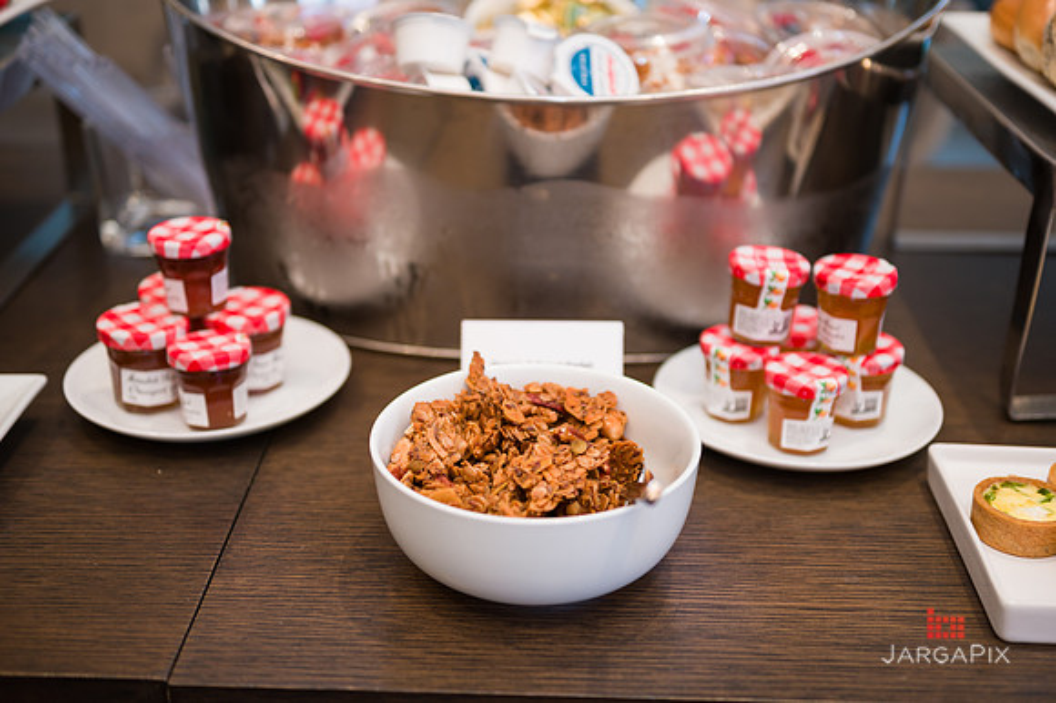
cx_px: 528
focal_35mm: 45
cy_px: 352
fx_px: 1319
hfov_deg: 43.6
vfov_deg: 29.8
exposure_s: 1/200
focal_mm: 45
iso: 400
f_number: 3.2
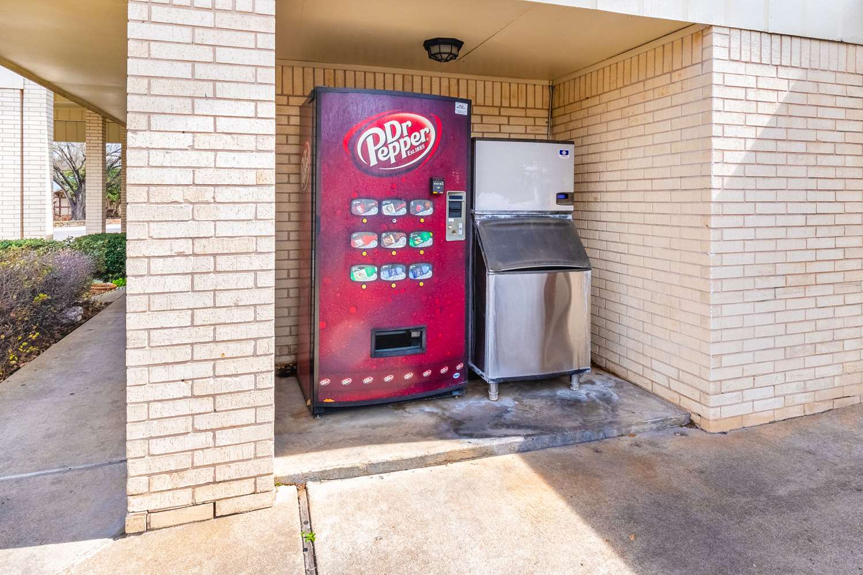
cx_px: 432
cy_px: 288
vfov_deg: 77.3
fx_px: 360
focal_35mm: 15
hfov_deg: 100.4
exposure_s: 1/3200
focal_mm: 10
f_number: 8
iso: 320
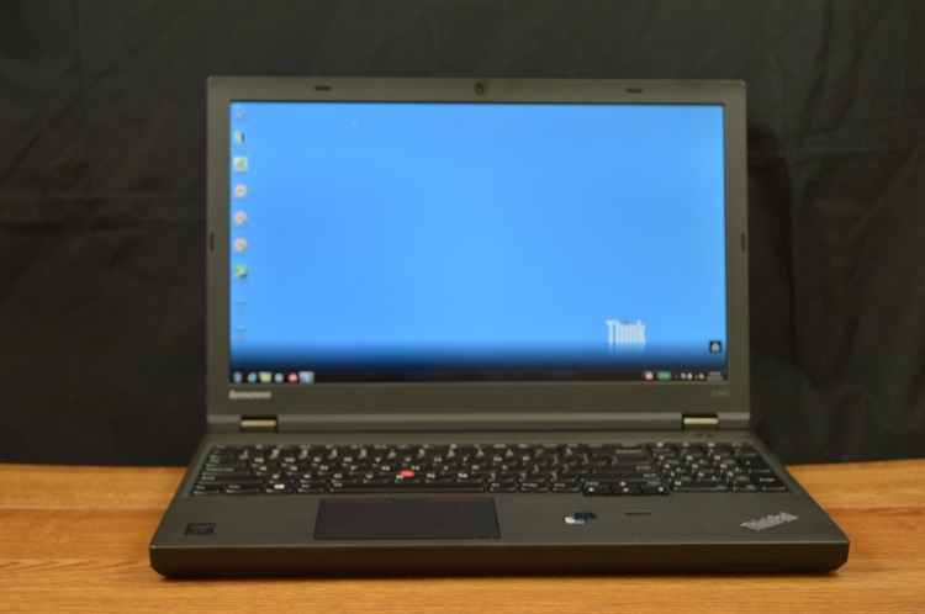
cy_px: 307
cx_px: 462
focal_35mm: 57
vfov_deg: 23.7
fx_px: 1463
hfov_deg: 35.1
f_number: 5.6
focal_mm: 38
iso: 400
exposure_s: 1/60
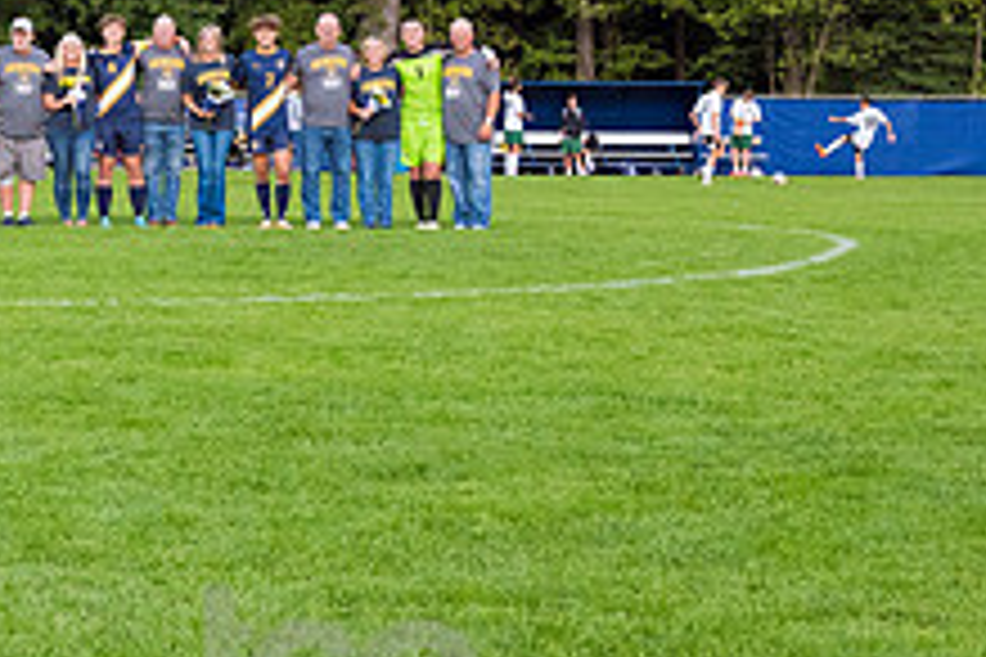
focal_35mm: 109
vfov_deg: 12.5
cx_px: -275
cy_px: 115
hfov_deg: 17.6
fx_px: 2985
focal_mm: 40
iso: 2000
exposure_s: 1/640
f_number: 6.3
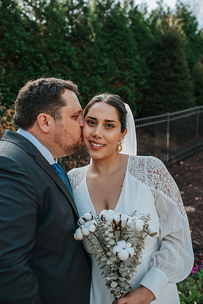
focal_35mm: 35
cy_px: 152
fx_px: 296
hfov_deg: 37.9
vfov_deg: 54.4
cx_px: 102
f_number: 3.5
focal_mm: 35
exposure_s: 1/1250
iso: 640
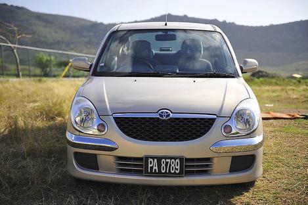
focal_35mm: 52
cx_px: 154
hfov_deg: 38.2
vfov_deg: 26.0
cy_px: 102
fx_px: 445
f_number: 2.8
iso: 200
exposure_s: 1/3000
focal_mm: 52
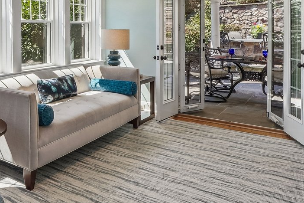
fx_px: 296
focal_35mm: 35
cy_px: 31
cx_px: -16
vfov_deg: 36.1
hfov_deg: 44.2
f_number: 11
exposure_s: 1/13
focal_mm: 12
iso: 100
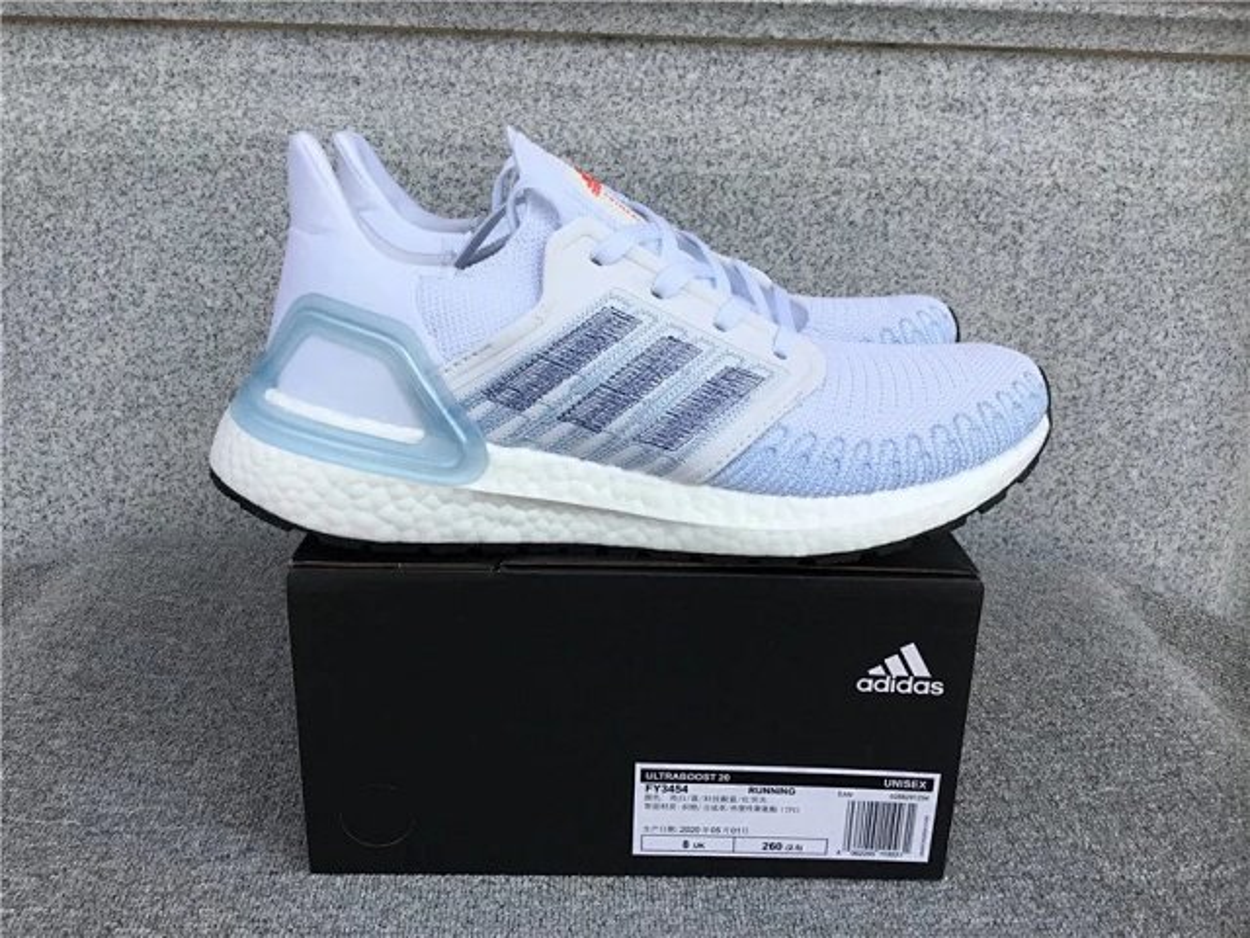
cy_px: 469
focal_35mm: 31
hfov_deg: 58.4
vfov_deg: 45.4
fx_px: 1119
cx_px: 625
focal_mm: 3.3
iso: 25
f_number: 2.4
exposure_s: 1/558
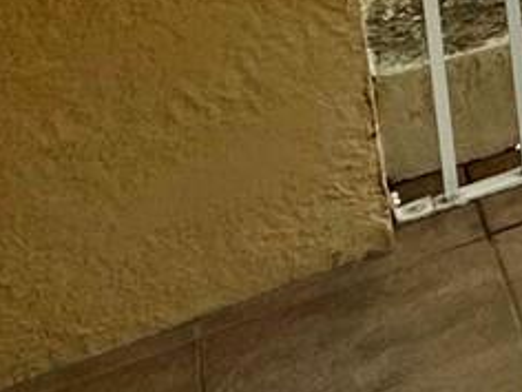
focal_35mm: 95
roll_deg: +0.1
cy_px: -529
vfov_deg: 12.5
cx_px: 1641
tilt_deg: -6.0
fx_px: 1433
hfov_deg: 10.9
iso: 40
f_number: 2.2
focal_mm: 2.22
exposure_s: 1/1024
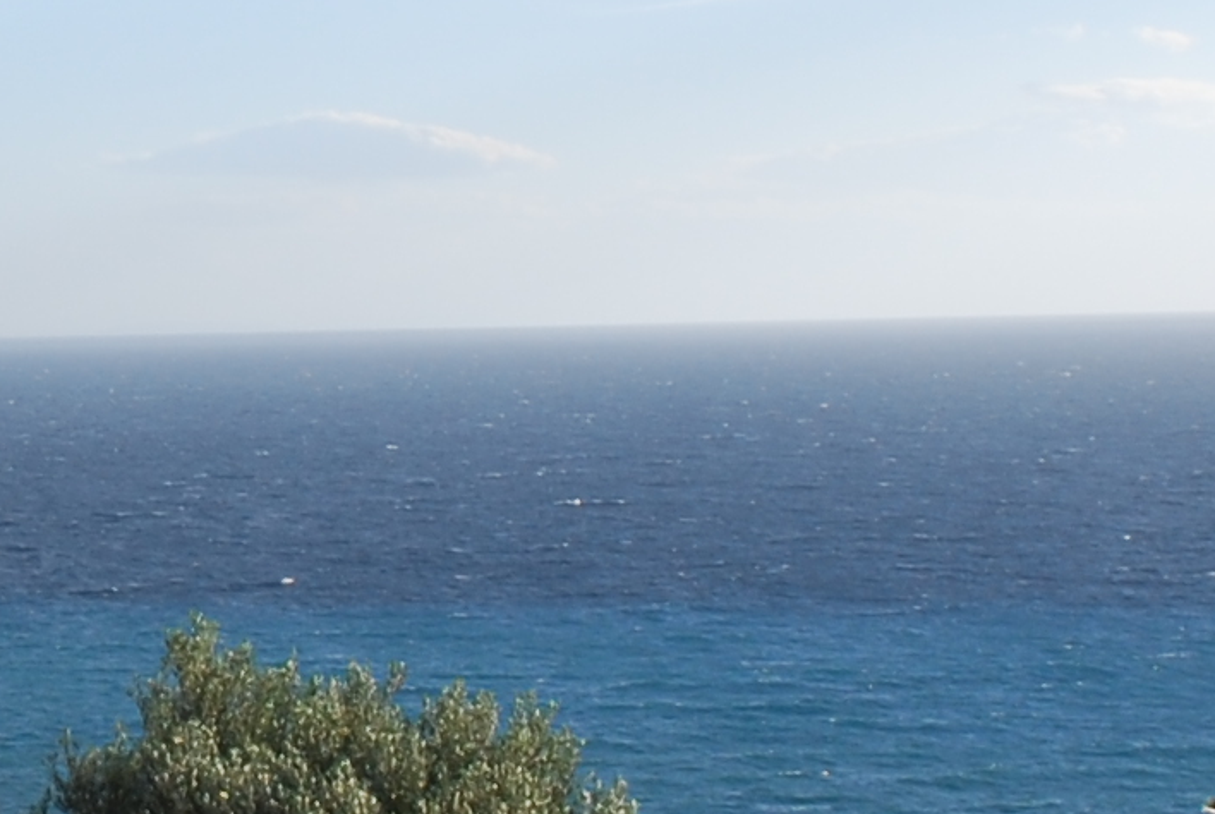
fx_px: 5542
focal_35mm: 164
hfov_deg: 12.3
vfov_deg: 8.4
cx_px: -142
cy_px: 271
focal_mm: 20
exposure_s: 1/250
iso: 100
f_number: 8
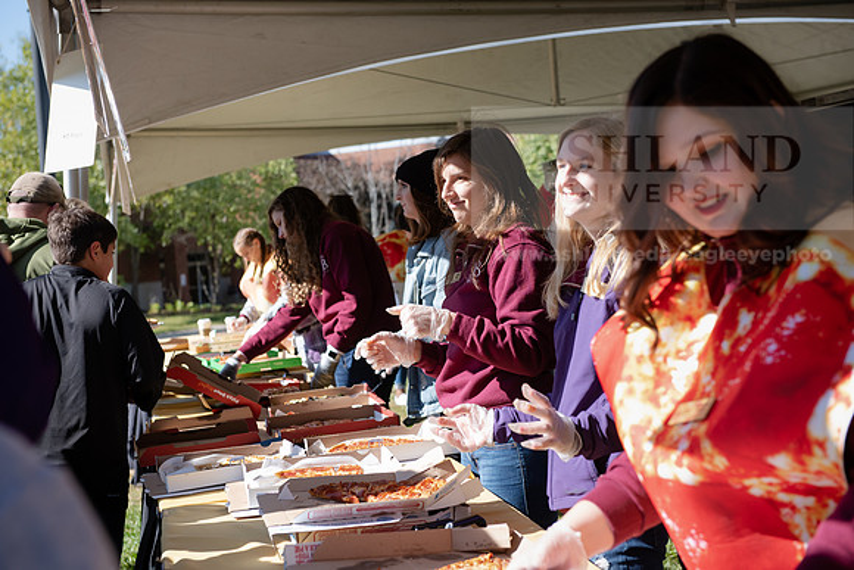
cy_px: 285
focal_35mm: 60
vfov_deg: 22.6
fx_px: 1424
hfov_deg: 33.4
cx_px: 427
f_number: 5
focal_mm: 60
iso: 320
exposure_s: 1/800
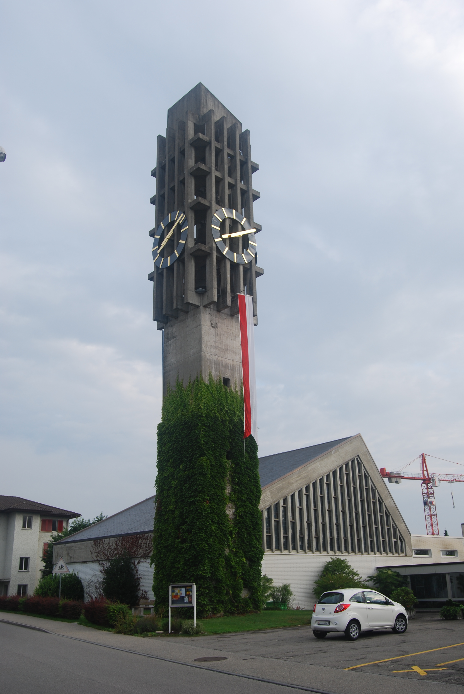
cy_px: 347
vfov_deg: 57.2
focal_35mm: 33
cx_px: 232
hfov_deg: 40.1
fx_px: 636
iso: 100
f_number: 6.3
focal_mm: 22
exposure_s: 1/160
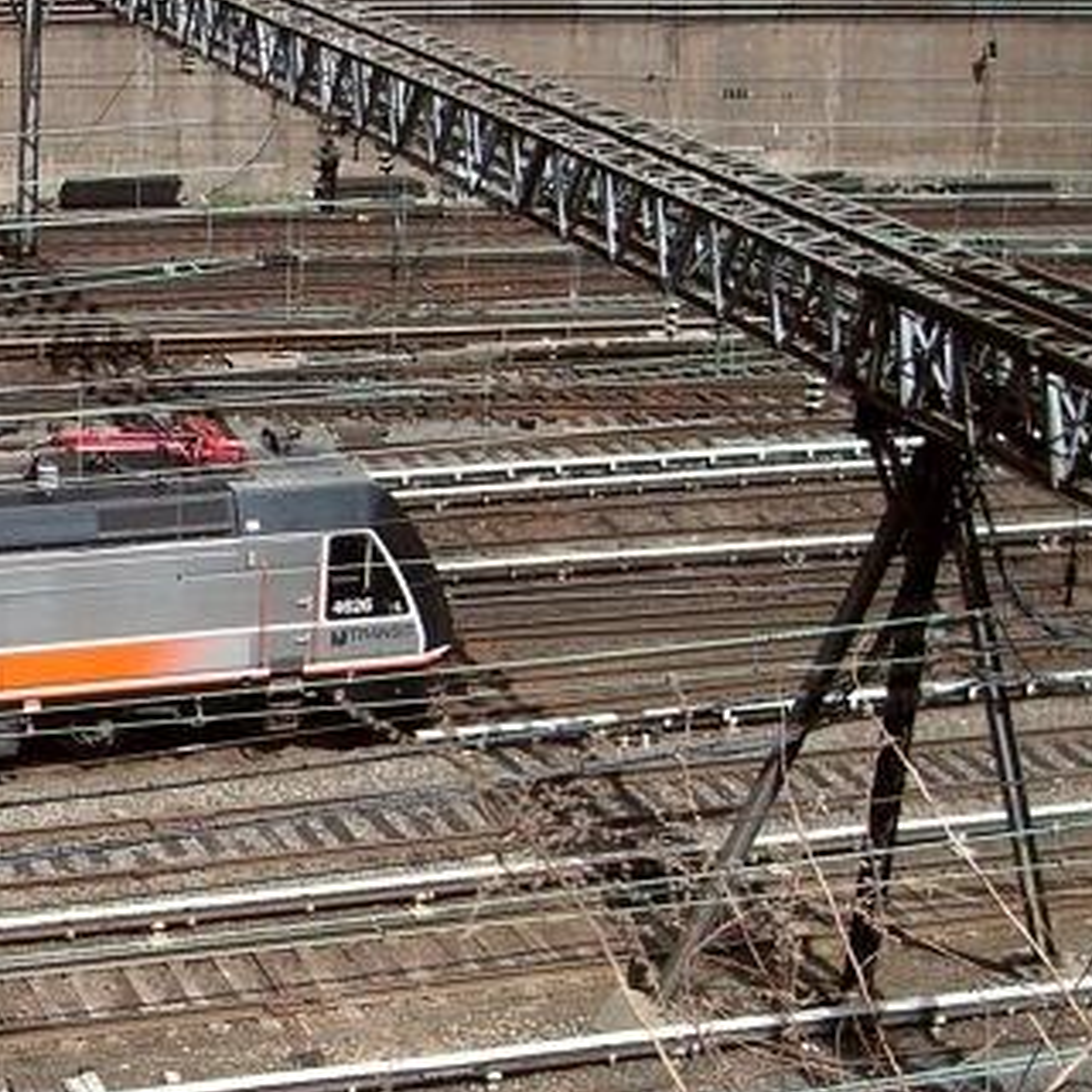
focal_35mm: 77
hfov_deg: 21.6
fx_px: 2748
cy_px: 703
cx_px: -19
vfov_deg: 22.4
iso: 50
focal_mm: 6.3
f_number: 3.3
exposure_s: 1/350
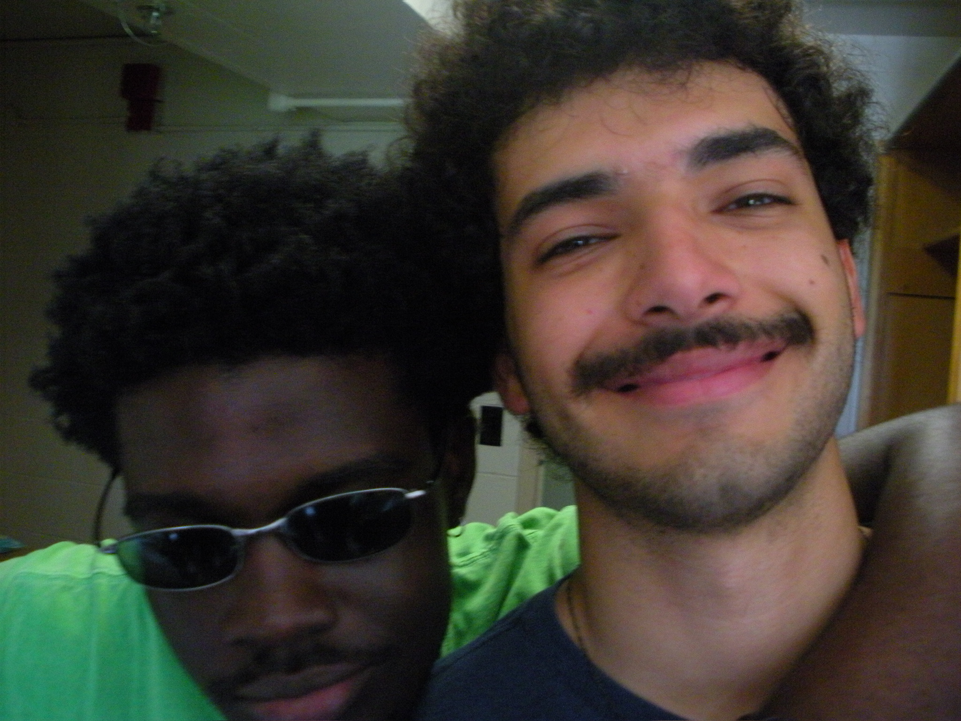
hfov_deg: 51.4
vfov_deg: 39.7
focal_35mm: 36
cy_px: 360
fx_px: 999
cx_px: 480
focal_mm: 6.3
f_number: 3.5
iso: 400
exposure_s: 1/29.3
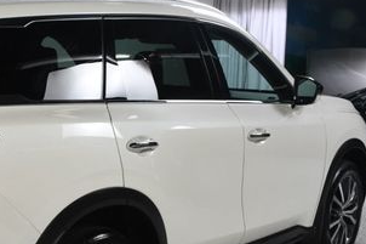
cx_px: 16
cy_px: 183
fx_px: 732
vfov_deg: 18.8
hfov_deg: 26.8
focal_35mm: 72
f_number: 11
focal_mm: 23
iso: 100
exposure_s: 1/160
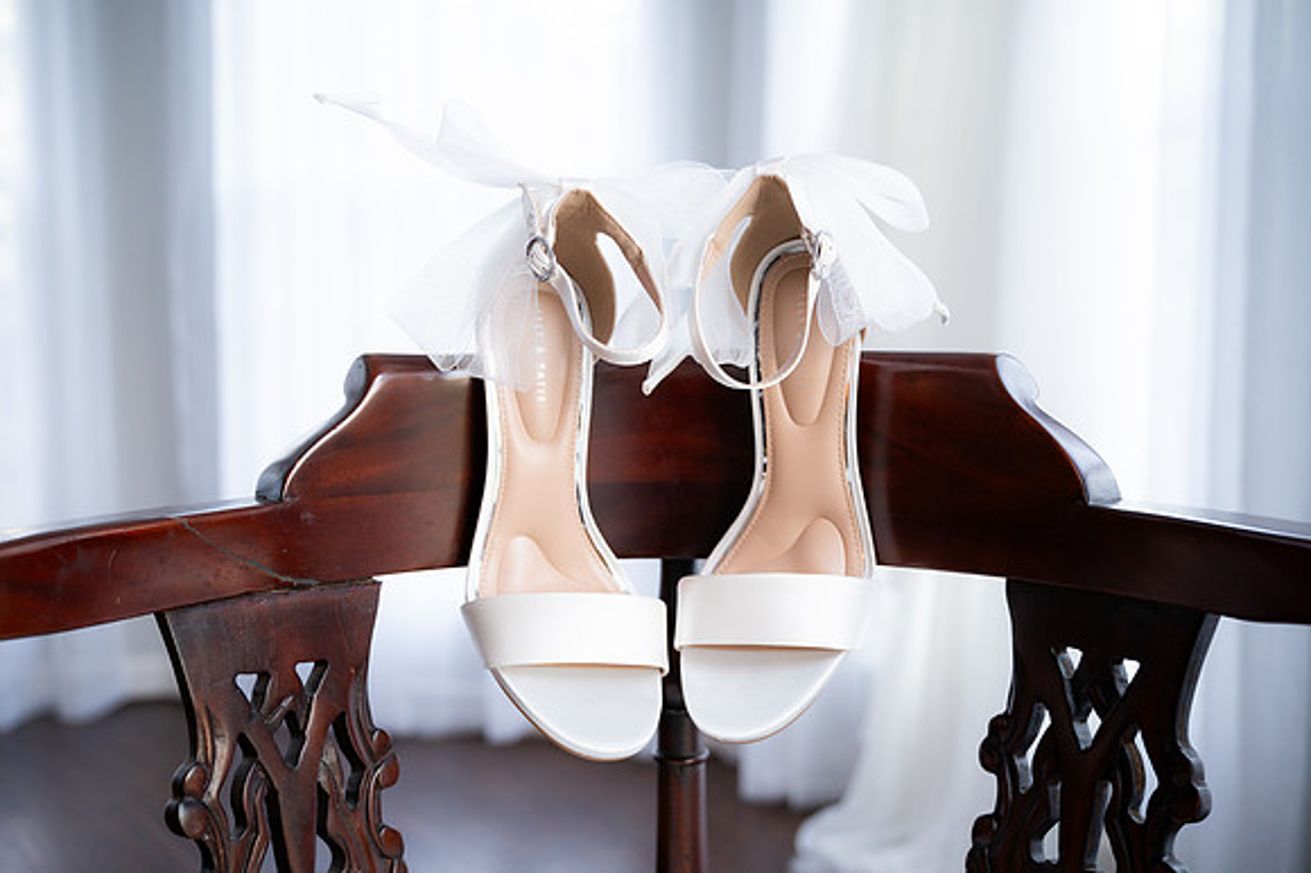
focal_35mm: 41
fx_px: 1492
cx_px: 656
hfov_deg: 47.4
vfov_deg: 32.6
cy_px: 436
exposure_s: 1/80
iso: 640
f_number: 4
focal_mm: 41
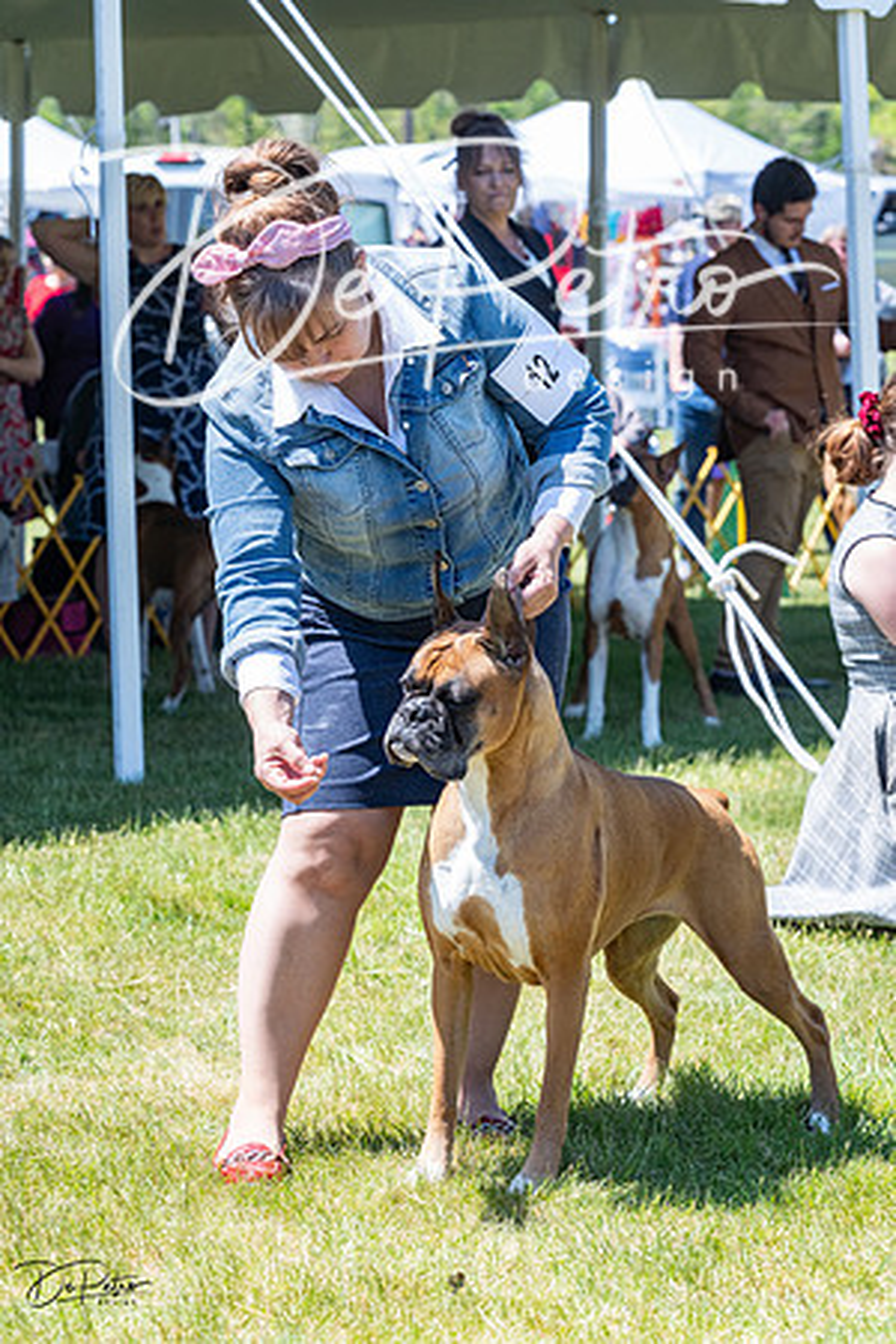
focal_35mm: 101
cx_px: 448
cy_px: 672
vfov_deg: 20.2
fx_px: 3770
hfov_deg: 13.6
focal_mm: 101
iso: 1250
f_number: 7.1
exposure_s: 1/1600
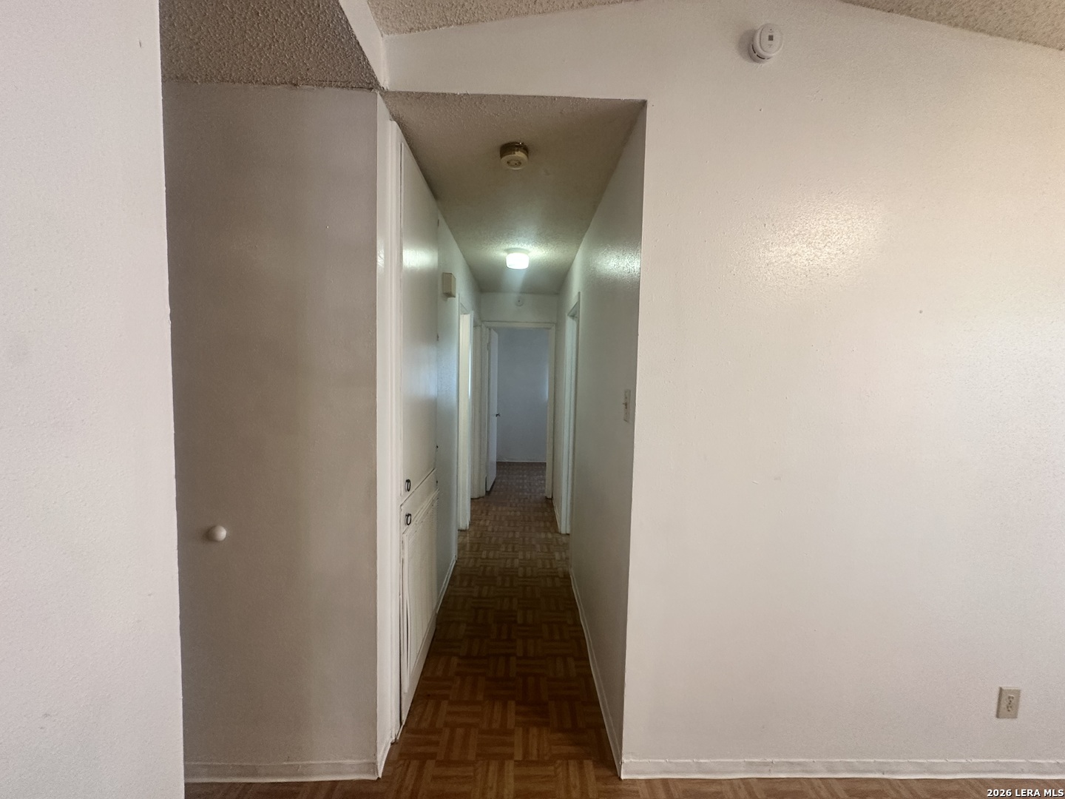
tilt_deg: -5.4
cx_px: 532
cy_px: 400
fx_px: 431
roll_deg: -1.6
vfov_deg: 85.7
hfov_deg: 102.1
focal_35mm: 14
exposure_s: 1/120
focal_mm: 2.22
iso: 250
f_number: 2.2
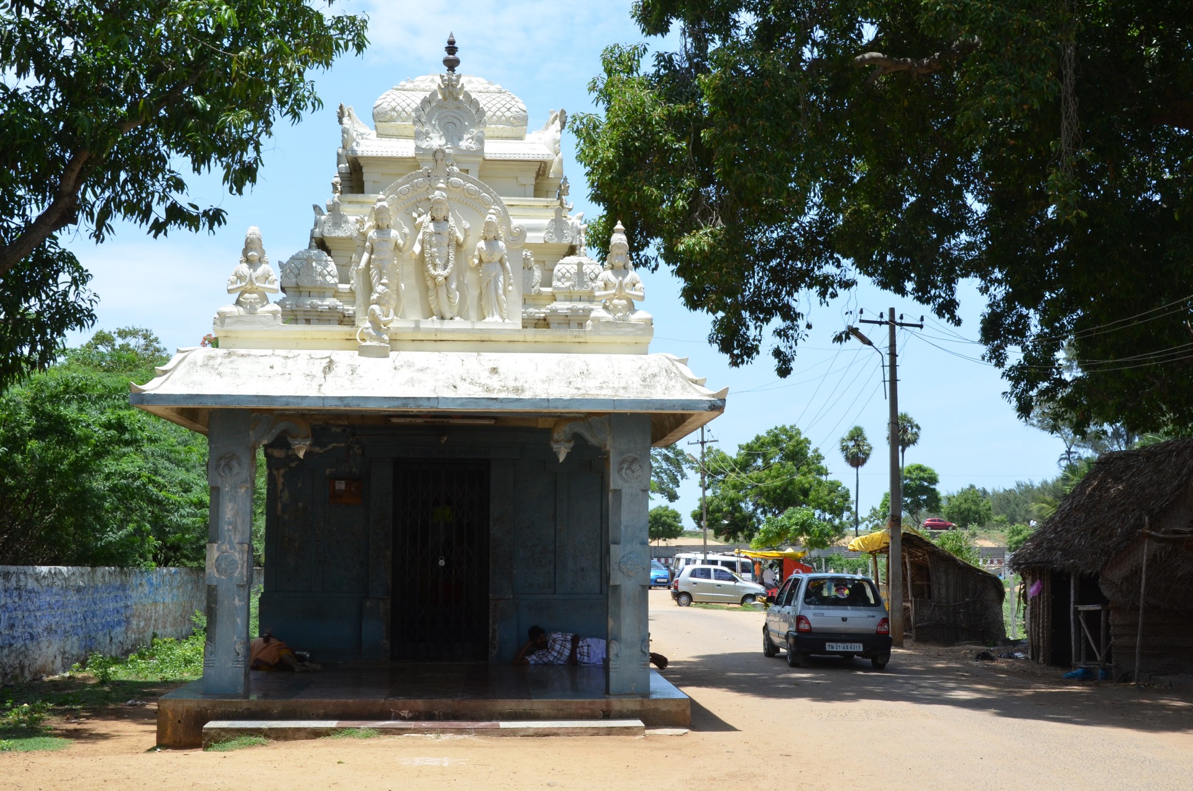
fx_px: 1488
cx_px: 596
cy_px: 396
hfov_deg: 43.7
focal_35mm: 45
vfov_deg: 29.7
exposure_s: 1/320
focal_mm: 30
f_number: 14
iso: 500
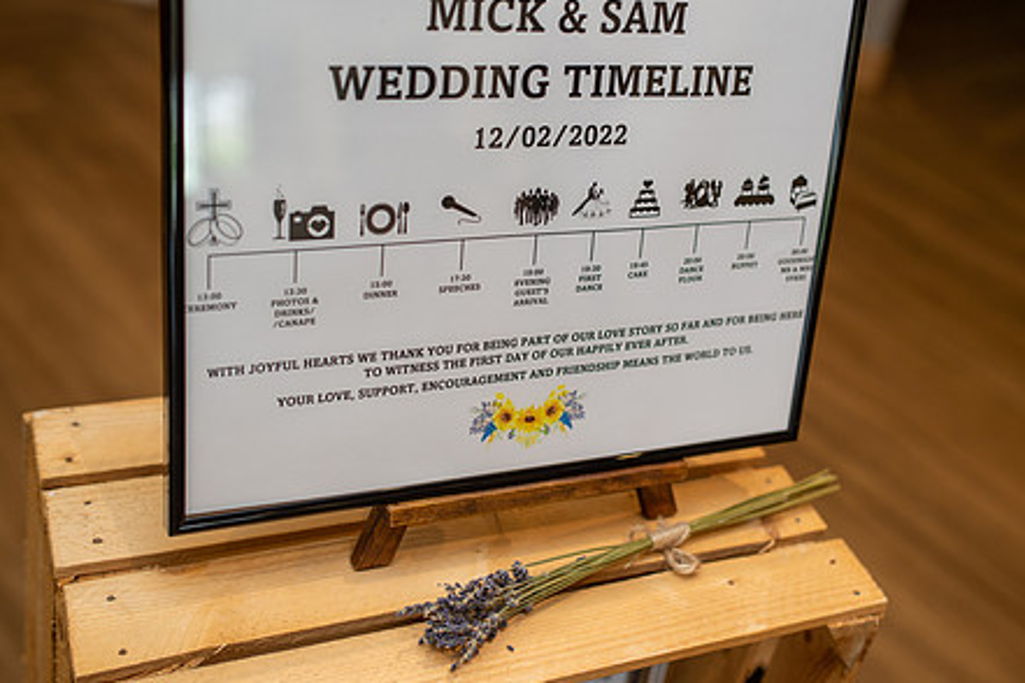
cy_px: 279
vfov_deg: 29.2
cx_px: 535
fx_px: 1310
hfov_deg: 42.7
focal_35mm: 46
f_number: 2.5
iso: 160
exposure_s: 1/100
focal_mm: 35
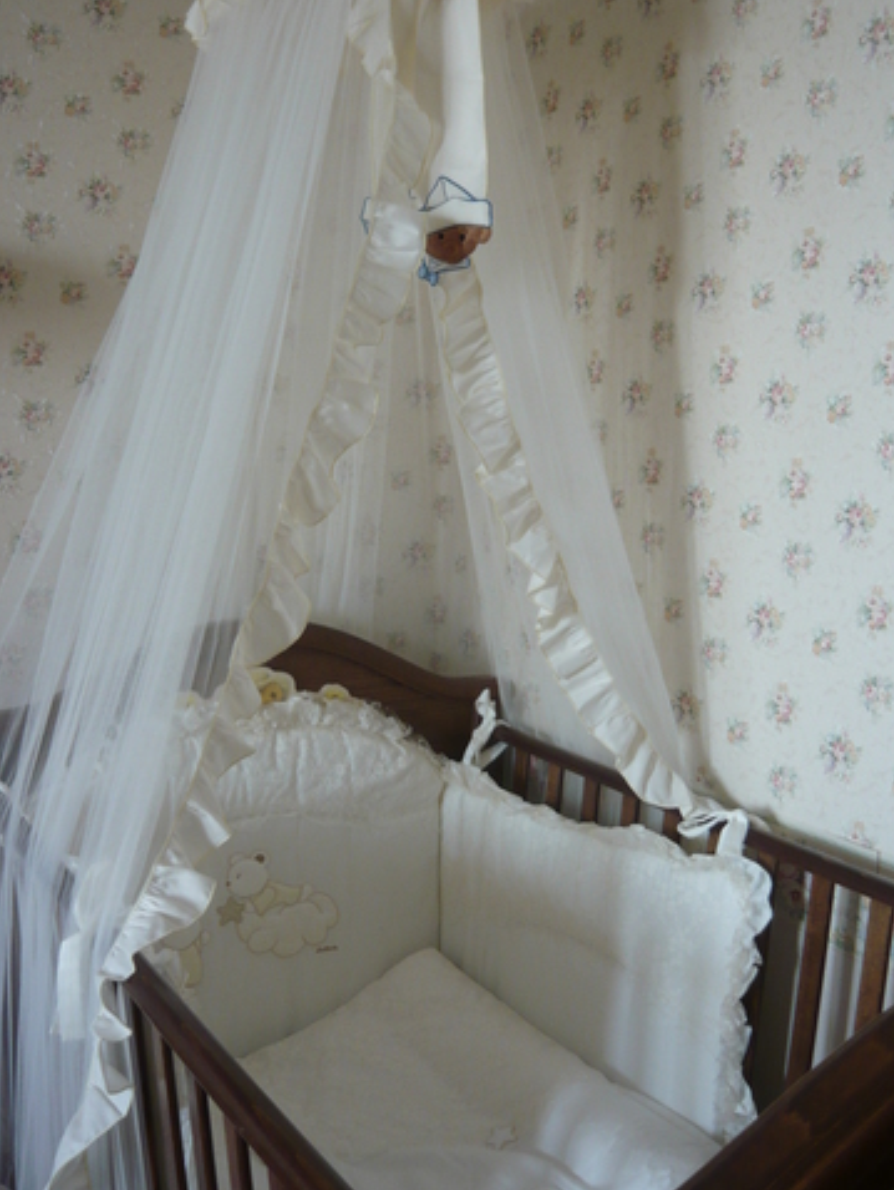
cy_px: 555
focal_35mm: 38
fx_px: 1307
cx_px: 457
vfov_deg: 48.9
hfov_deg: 37.8
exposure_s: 1/30
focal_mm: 5.5
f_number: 2.8
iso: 160
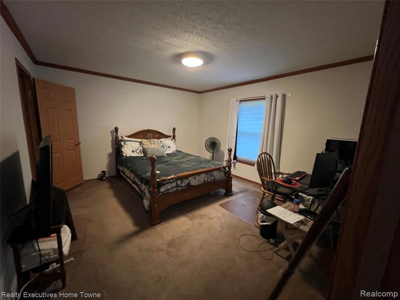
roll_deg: -1.7
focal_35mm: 13
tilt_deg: -9.3
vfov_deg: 89.9
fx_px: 150
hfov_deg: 106.2
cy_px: 150
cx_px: 200
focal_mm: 1.57
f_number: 1.8
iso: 1000
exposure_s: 1/40
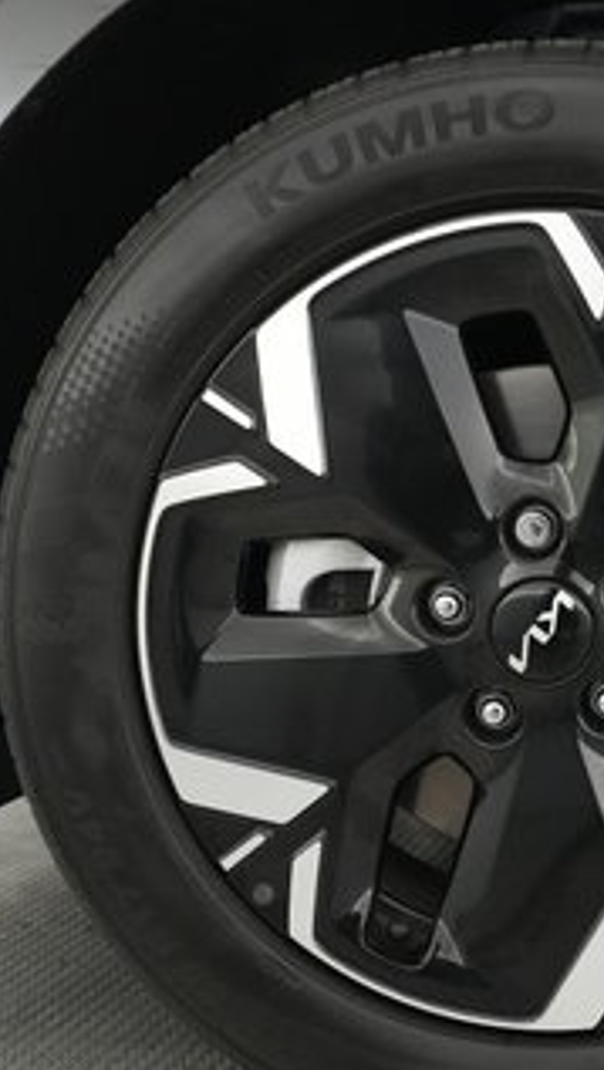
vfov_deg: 36.5
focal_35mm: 57
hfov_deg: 20.7
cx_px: 550
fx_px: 1618
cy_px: 608
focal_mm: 27
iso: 6400
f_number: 2.8
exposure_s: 1/160
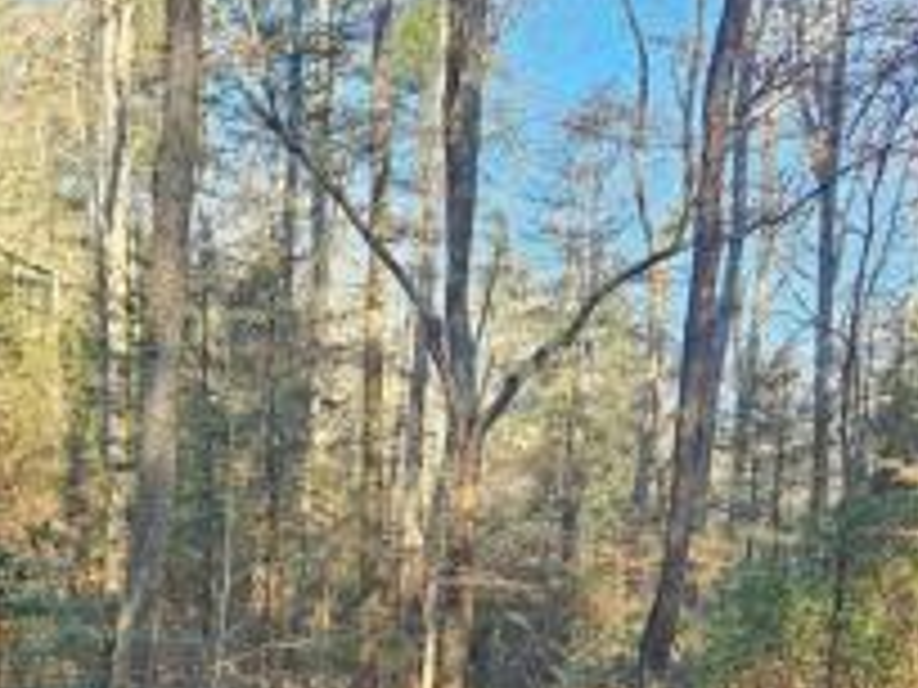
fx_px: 1193
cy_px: 657
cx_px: 454
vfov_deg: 30.3
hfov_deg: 42.1
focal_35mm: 45
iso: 32
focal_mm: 5.4
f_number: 1.8
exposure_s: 1/120
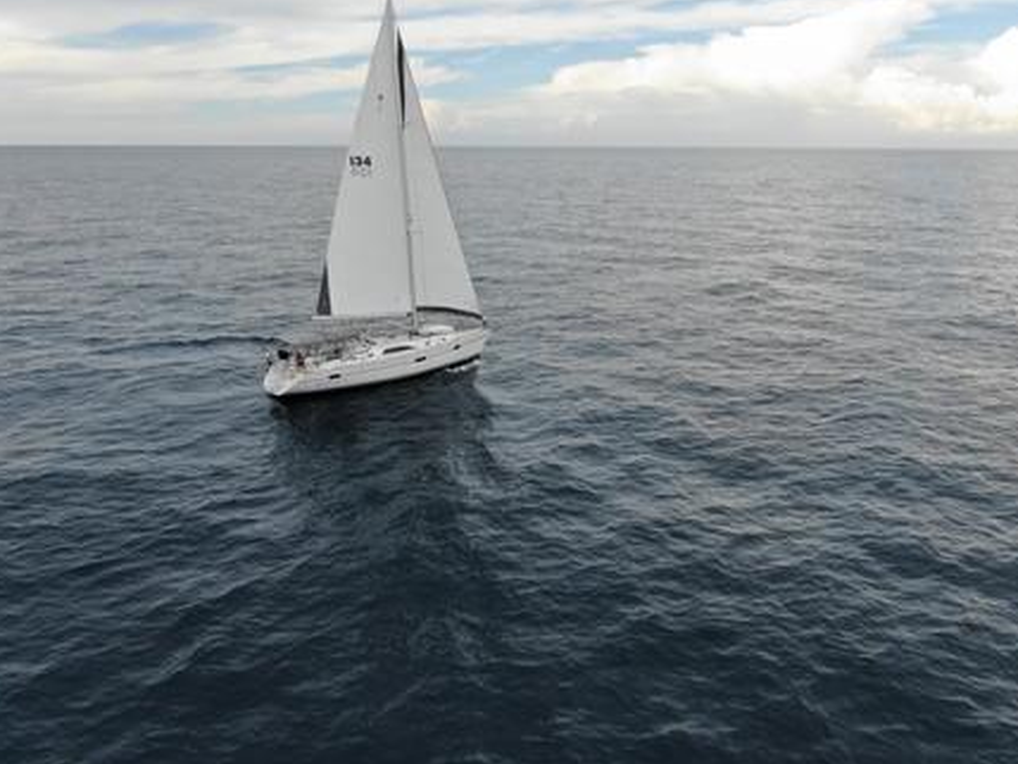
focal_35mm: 28
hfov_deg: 63.4
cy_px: 384
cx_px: 516
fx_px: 823
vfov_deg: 49.7
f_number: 2.9
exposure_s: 1/640
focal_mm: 4.78
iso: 100
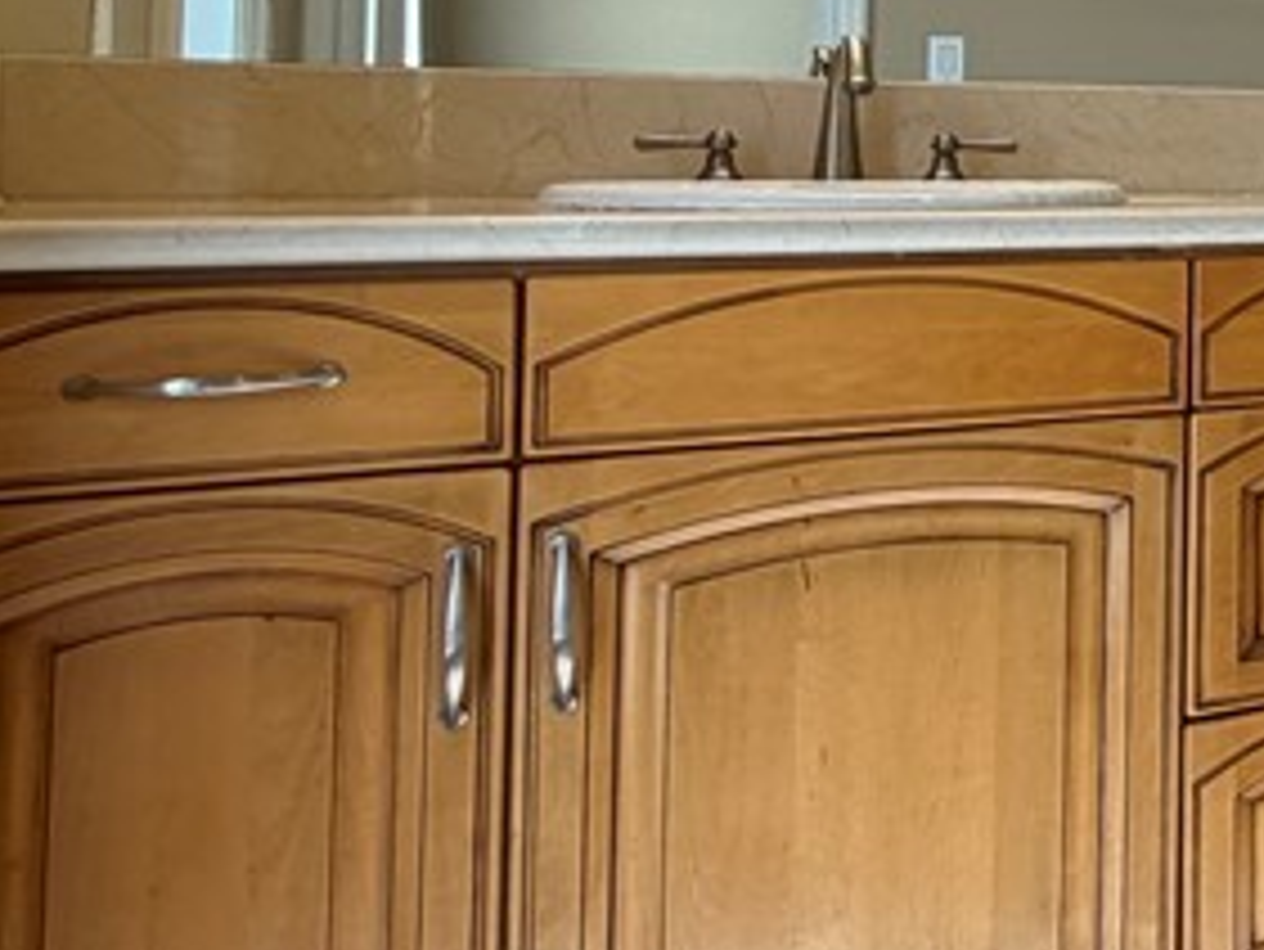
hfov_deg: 23.7
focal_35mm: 51
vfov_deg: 27.7
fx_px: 1863
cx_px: 2150
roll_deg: +0.3
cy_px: 117
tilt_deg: +2.6
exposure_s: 1/120
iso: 100
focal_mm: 2.22
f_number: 2.2
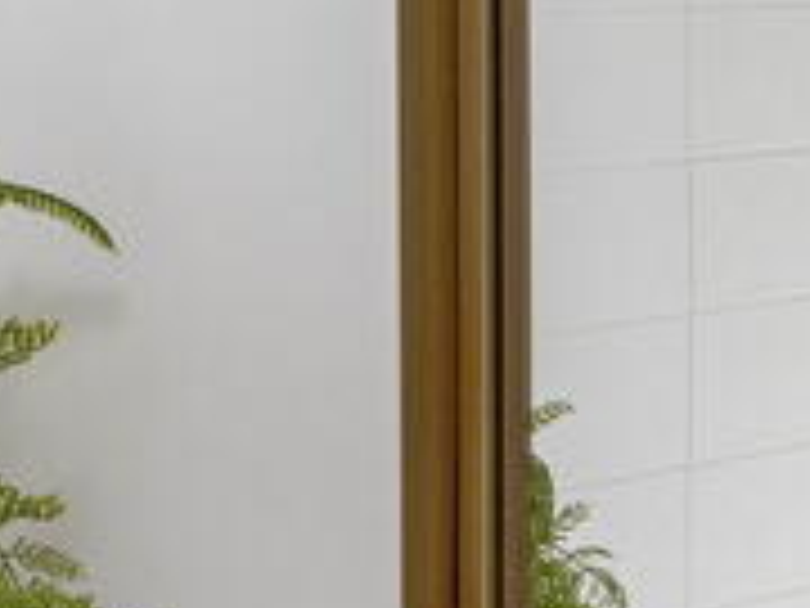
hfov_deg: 10.4
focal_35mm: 160
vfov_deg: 9.2
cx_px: -1215
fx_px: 3744
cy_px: -9
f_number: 9
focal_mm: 15
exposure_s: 1/20
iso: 200
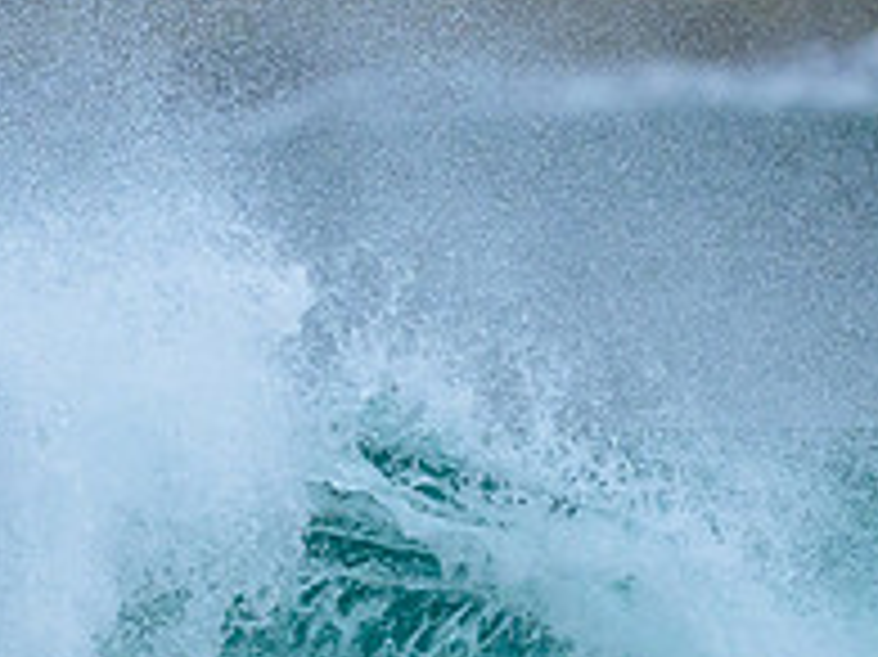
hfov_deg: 0.6
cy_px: 669
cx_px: -638
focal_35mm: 3137
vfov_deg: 0.5
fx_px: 79518
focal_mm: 800
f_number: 6.3
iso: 2500
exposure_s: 1/3200
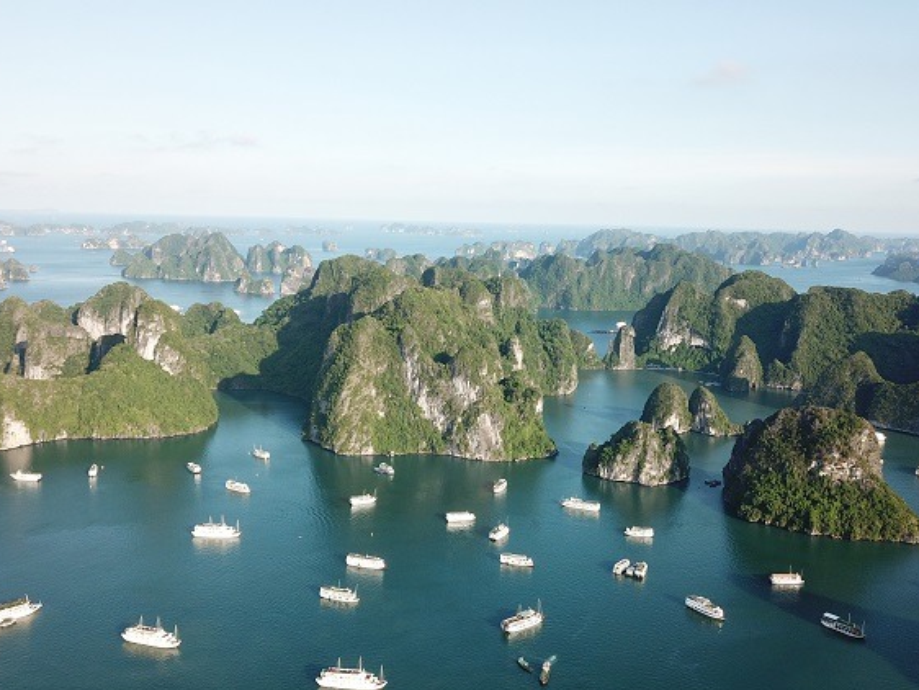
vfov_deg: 38.5
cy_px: 412
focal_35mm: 37
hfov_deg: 50.1
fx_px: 983
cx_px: 446
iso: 100
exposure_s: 1/706
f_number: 2.2
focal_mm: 4.73
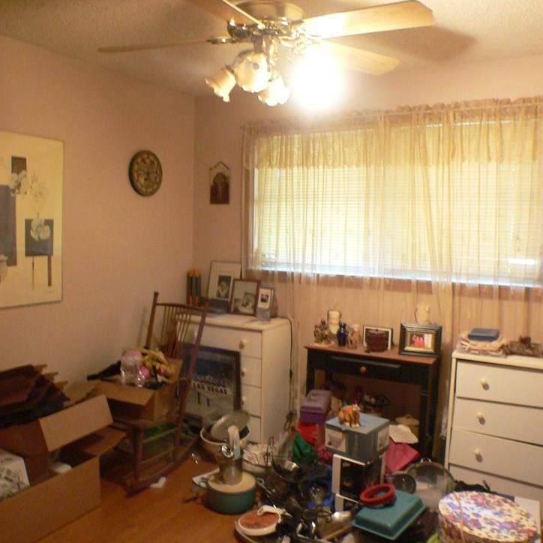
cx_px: 246
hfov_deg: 37.5
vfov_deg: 37.6
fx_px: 799
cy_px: 272
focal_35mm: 45
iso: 200
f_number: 2.8
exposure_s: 1/4
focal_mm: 6
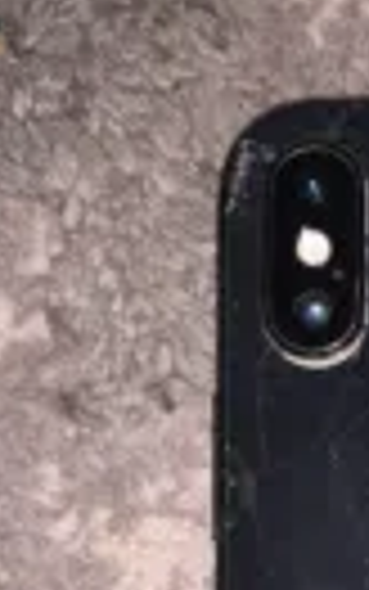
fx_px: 1350
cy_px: 631
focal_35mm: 84
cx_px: 500
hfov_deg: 14.8
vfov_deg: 23.3
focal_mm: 4.25
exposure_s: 1/48
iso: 32
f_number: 1.8
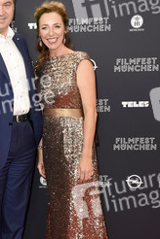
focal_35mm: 66
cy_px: 147
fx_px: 439
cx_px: 33
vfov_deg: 30.5
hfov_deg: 20.4
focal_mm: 27
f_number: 6.3
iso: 640
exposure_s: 1/125
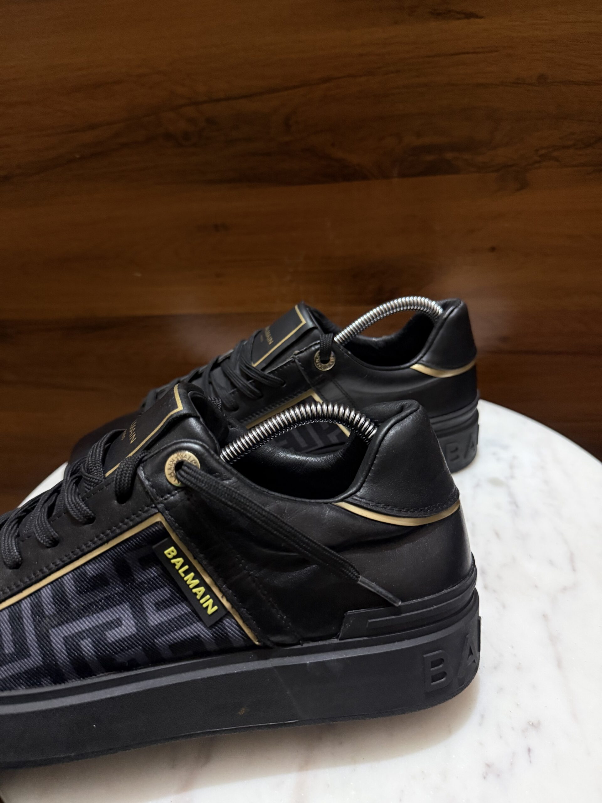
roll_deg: +5.1
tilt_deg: -28.6
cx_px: 301
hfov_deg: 56.8
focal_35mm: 24
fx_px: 557
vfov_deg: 71.6
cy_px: 402
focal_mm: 6.76
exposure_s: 1/50
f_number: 1.78
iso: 500
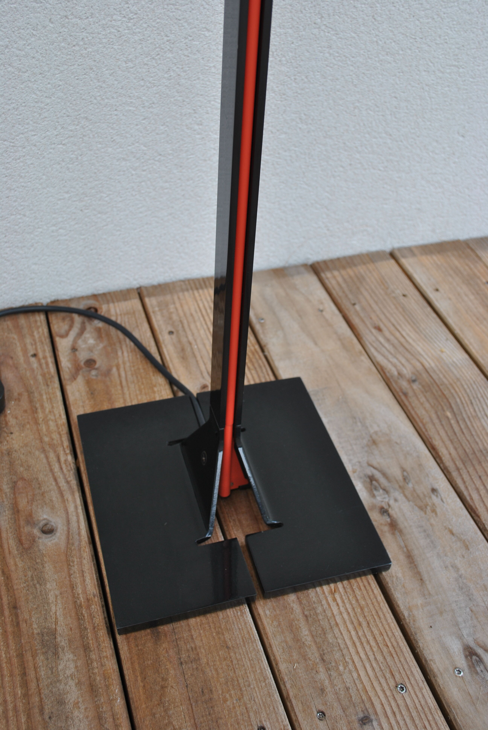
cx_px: 244
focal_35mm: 36
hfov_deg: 37.0
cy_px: 365
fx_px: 730
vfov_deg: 53.1
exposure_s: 1/125
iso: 125
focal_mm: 24
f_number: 5.6
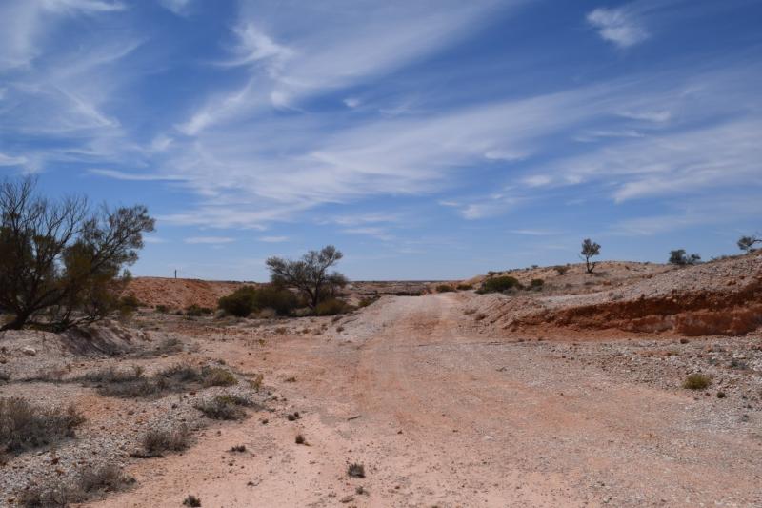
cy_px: 254
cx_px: 381
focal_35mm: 27
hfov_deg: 67.4
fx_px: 571
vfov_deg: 47.9
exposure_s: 1/640
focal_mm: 18
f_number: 13
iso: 200
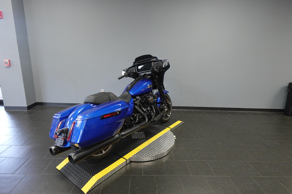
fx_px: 162
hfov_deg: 84.0
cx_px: 146
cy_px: 97
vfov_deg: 61.9
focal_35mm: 20
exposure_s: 1/125
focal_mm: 7.6
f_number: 2
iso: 1000
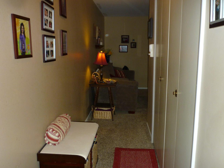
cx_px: 114
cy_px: 91
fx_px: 207
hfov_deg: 56.8
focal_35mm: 32
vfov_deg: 44.1
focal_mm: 5.2
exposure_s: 1/30
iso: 160
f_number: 3.3
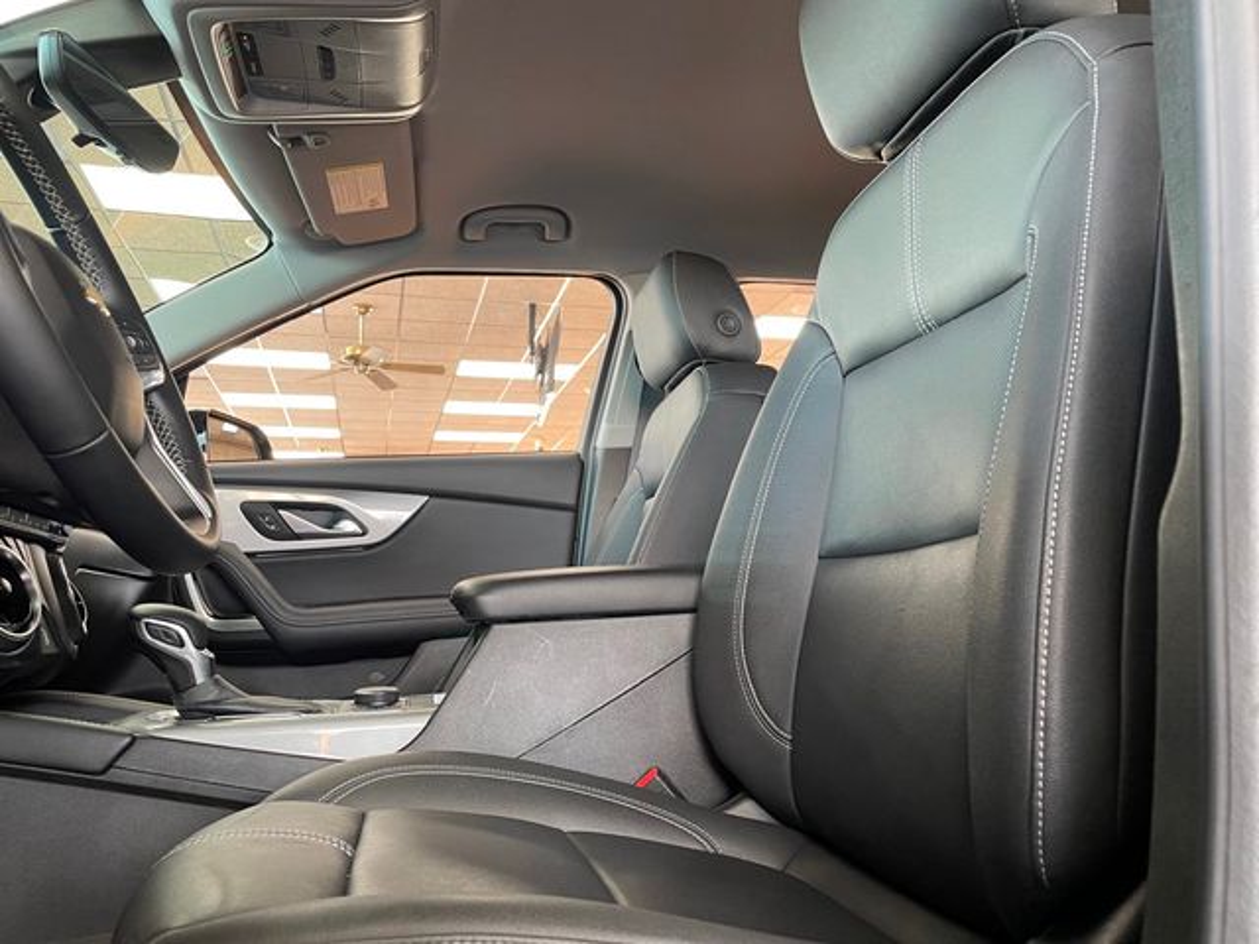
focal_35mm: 26
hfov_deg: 67.3
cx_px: 630
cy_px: 472
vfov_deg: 53.1
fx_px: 946
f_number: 1.6
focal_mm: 4.2
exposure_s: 1/60
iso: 125
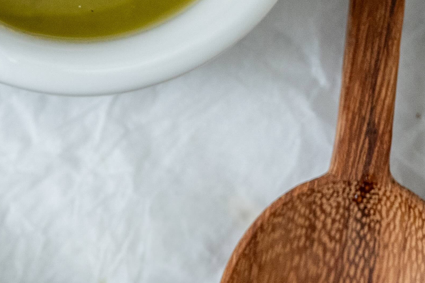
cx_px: -639
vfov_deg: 2.0
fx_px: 8262
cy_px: 316
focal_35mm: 700
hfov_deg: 2.9
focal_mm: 135
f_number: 2.8
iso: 640
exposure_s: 1/15
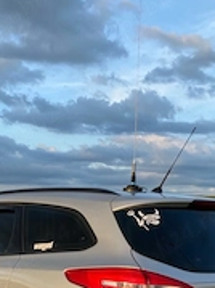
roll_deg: -2.0
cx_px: 77
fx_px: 481
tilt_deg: -4.3
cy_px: 265
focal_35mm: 58
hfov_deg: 25.1
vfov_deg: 31.5
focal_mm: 4.25
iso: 32
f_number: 1.8
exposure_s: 1/485
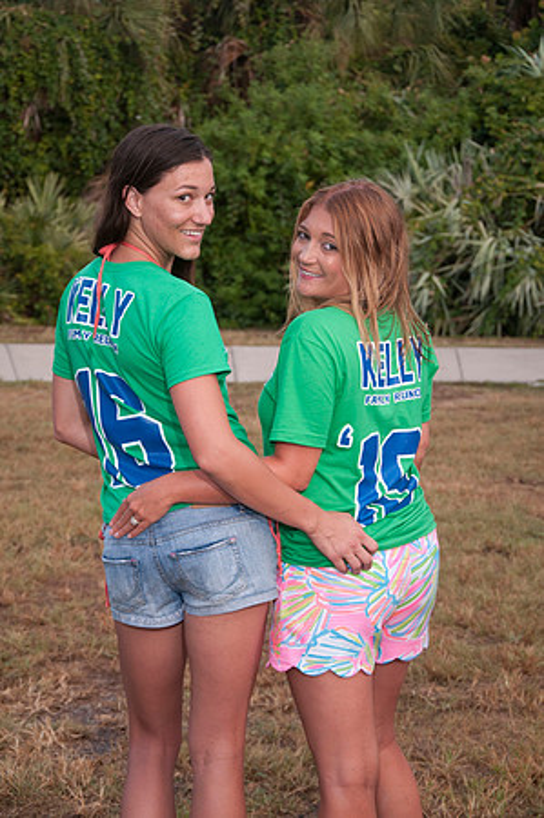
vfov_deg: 26.0
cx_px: 272
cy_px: 409
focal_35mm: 78
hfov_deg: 17.5
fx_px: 1772
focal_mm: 52
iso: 400
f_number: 5.6
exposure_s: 1/60
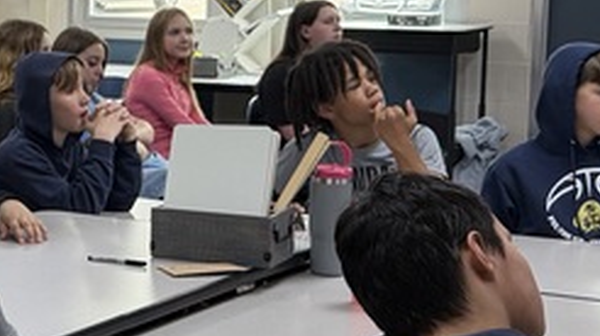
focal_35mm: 109
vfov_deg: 11.1
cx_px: -134
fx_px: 1733
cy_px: 129
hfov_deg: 18.5
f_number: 1.78
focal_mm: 6.76
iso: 400
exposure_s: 1/120
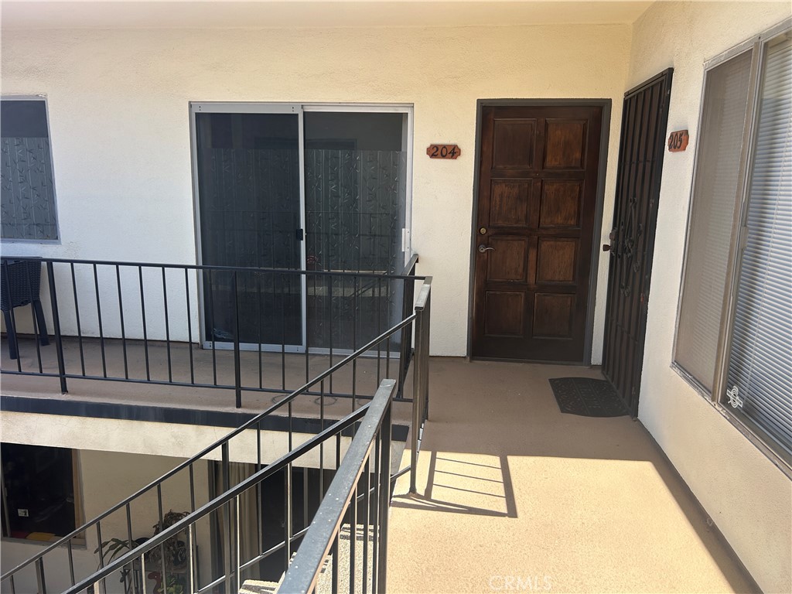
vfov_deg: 53.1
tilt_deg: -10.8
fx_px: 595
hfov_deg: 67.3
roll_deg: -0.6
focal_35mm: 26
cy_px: 297
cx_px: 396
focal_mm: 5.7
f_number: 1.5
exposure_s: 1/775
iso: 50
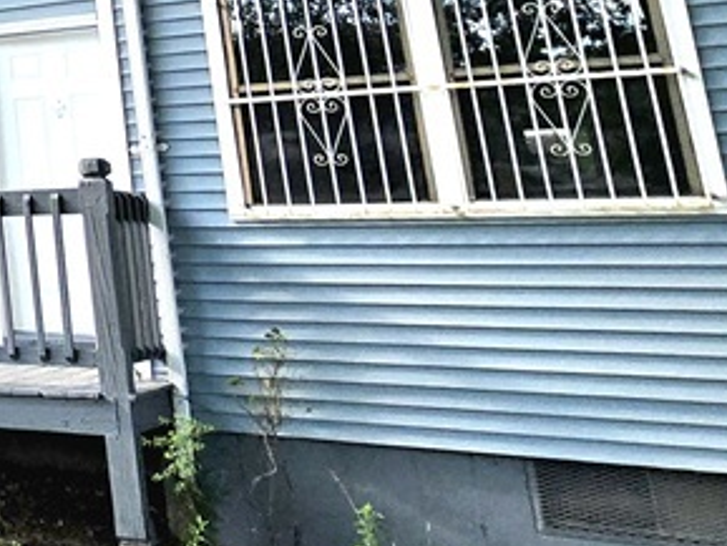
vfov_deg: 25.3
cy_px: -38
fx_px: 1135
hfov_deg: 22.6
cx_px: -546
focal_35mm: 54
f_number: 2.2
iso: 50
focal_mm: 2.2
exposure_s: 1/1111
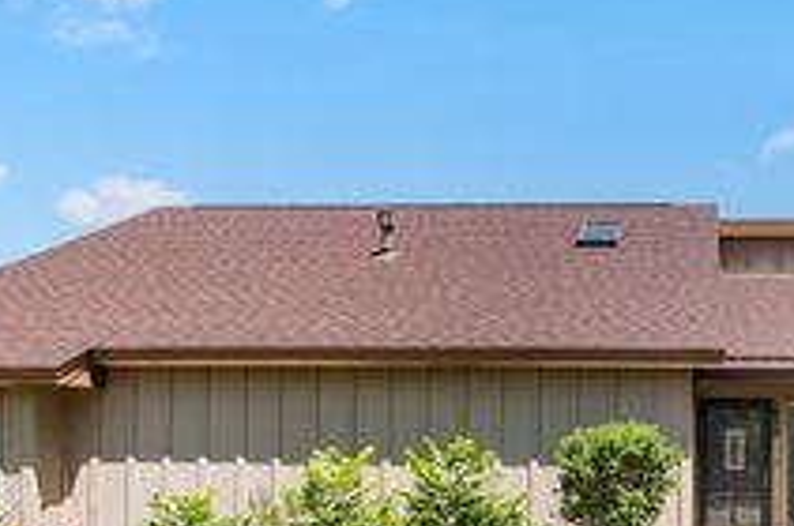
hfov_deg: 46.2
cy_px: 419
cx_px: 662
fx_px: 863
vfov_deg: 33.0
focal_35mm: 39
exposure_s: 1/250
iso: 320
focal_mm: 11
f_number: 6.3
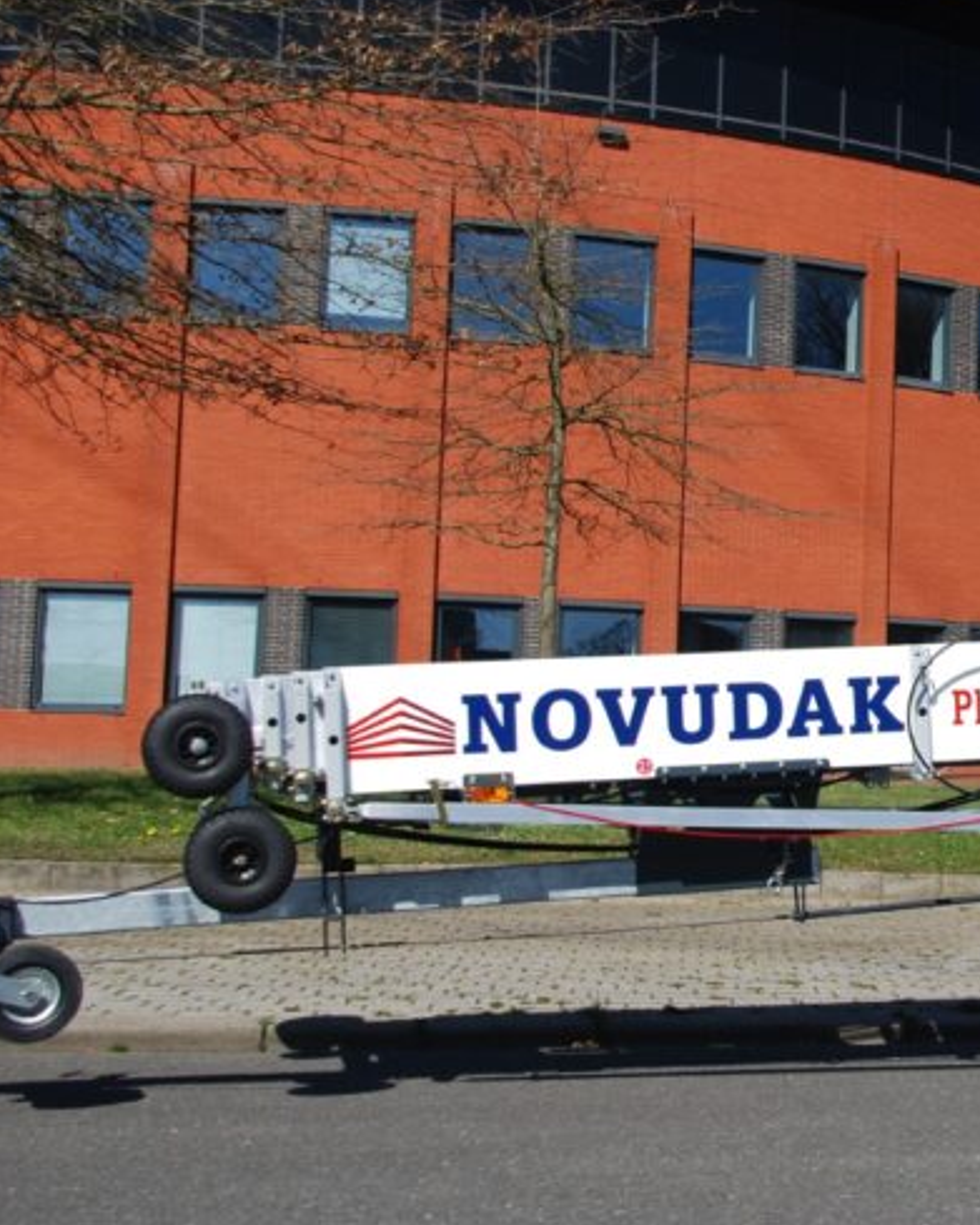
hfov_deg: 22.1
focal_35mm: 65
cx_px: 1105
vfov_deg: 29.2
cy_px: 520
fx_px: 2352
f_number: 9
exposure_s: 1/250
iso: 100
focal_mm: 25
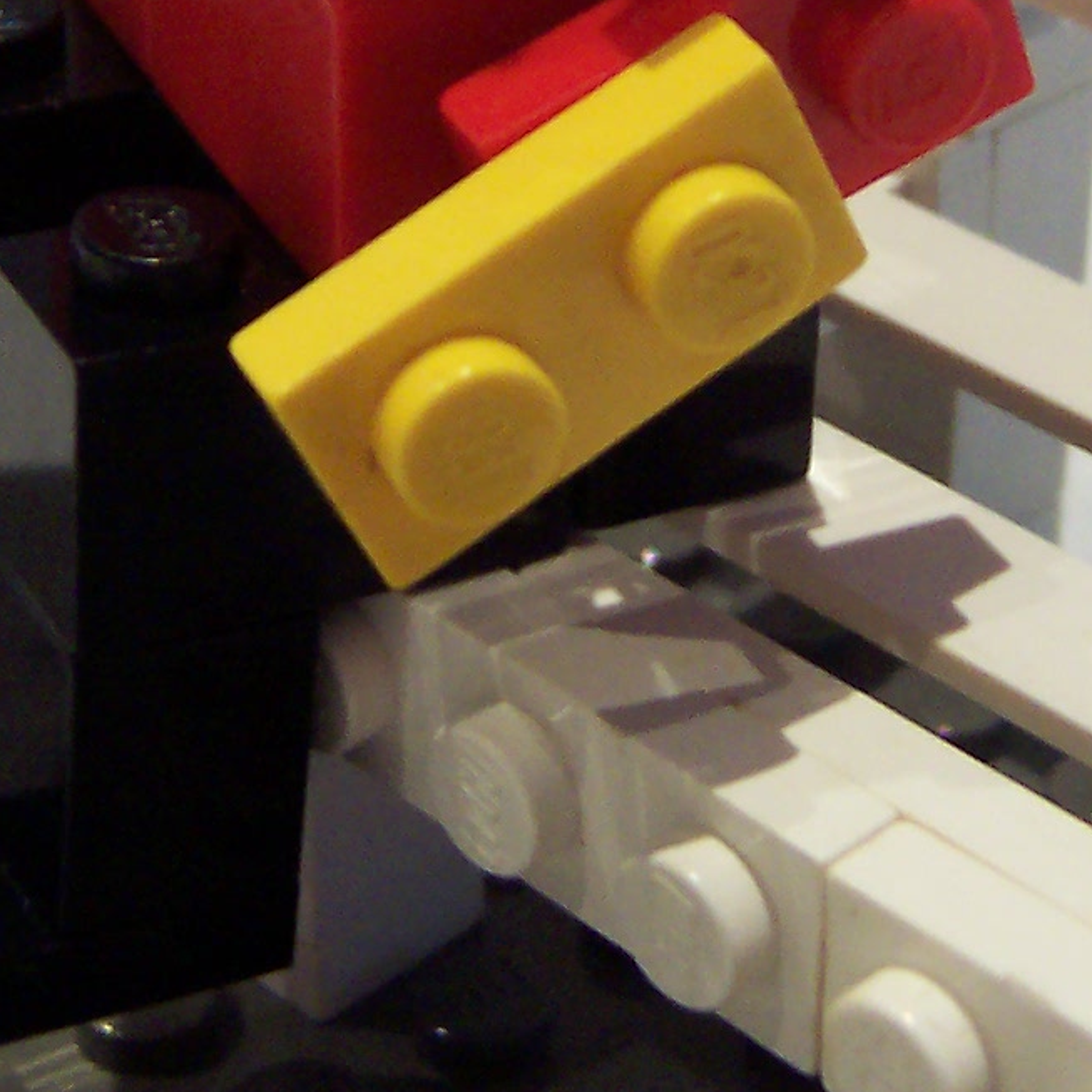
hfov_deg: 17.5
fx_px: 3533
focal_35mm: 99
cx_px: 788
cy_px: -28
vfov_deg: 17.1
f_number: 2.8
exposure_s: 1/20
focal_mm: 5.6
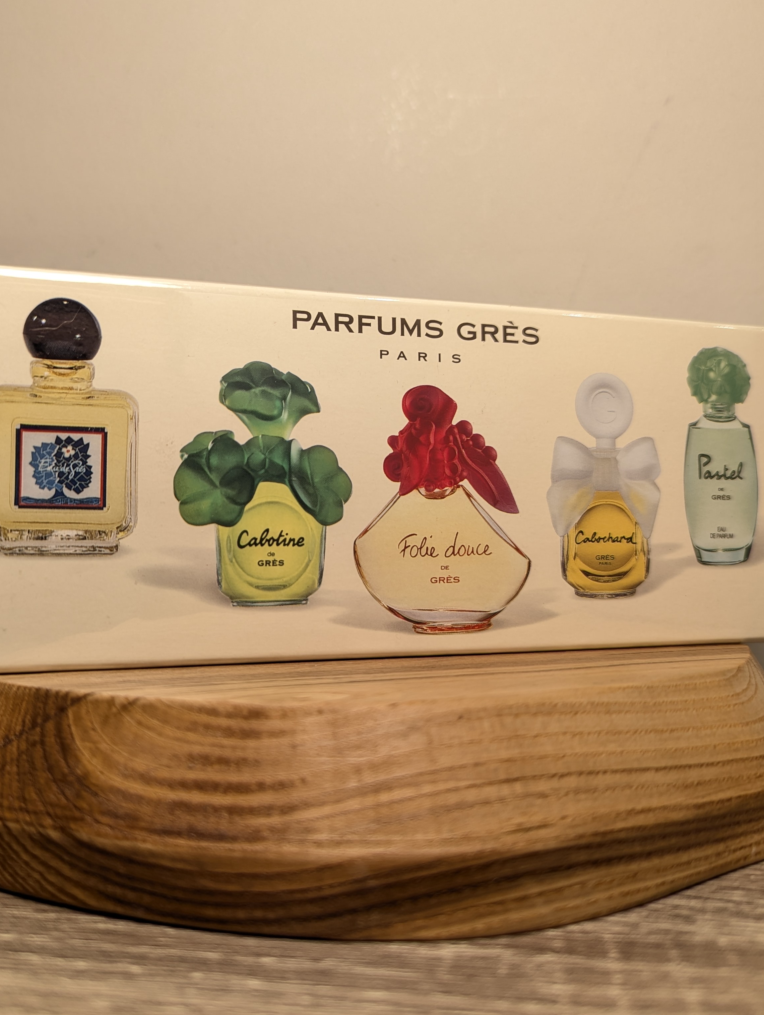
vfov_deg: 56.7
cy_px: 463
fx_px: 939
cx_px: 333
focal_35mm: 32
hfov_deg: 44.2
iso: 87
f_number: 1.85
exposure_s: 1/90
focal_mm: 6.81
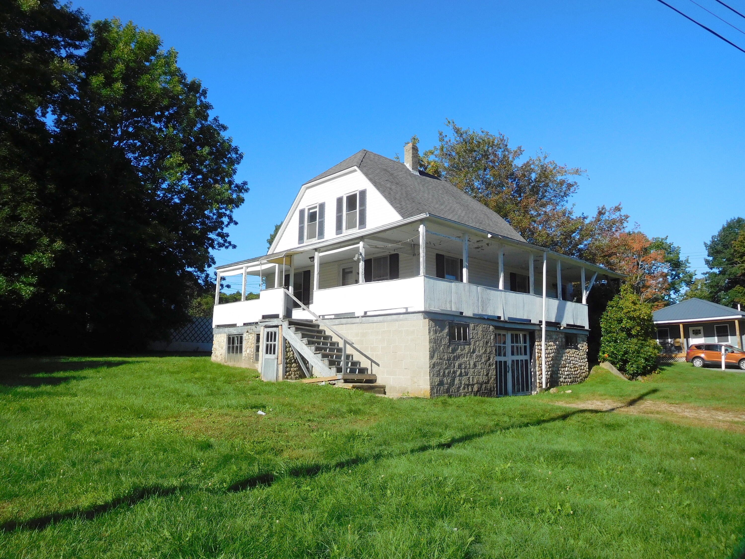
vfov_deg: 54.9
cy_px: 280
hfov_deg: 69.4
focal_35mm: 25
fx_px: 538
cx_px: 372
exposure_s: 1/400
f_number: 6.8
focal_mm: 4.5
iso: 125
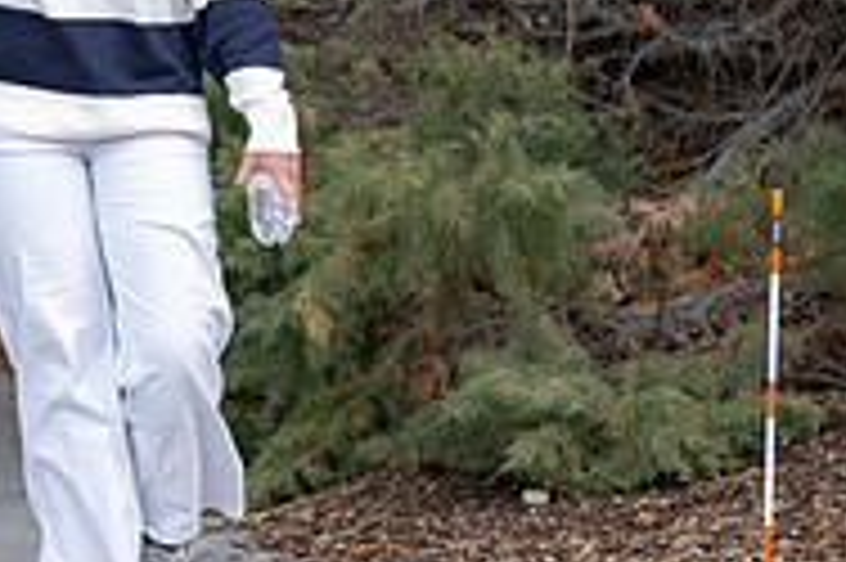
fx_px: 5071
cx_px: -144
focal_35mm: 216
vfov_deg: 6.3
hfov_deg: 9.4
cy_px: 47
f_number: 2.8
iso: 500
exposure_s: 1/640
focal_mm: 70
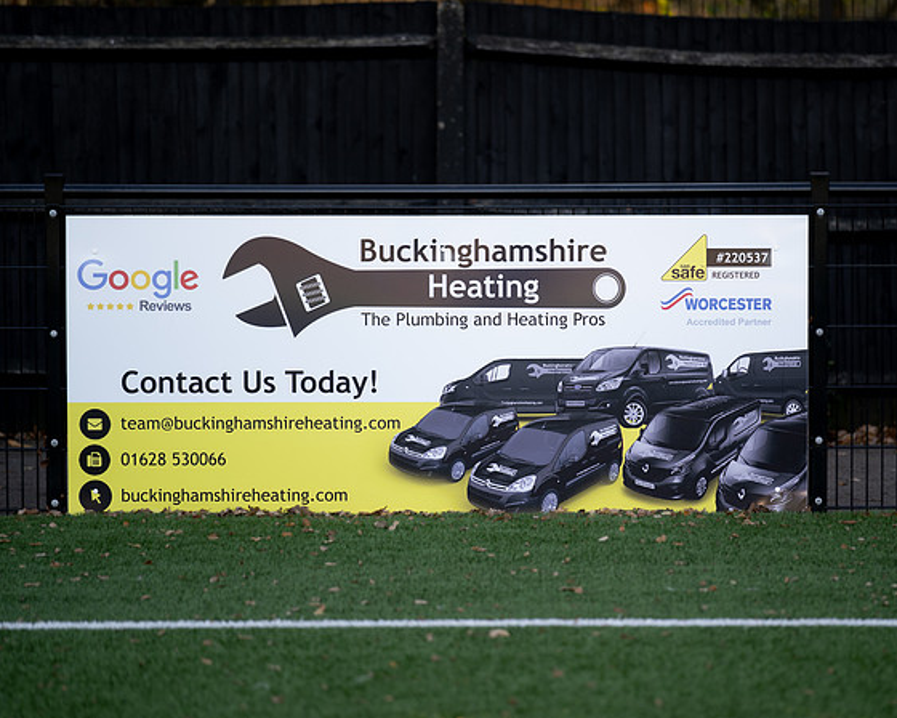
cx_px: 536
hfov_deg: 11.9
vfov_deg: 9.5
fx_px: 4301
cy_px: 340
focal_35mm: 162
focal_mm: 135
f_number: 1.8
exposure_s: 1/640
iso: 200
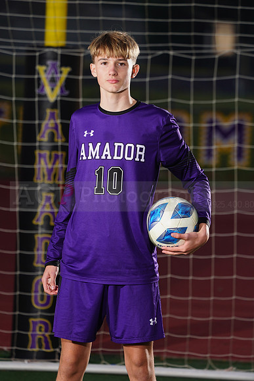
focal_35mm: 318
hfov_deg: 4.3
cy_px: 190
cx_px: 127
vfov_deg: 6.5
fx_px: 3363
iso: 200
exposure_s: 1/200
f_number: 7.1
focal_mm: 318
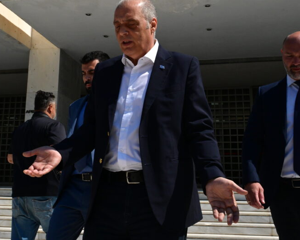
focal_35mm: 48
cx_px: 144
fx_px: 426
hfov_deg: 38.8
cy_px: 76
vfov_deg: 31.2
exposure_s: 1/1600
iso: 2000
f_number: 16
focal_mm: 28
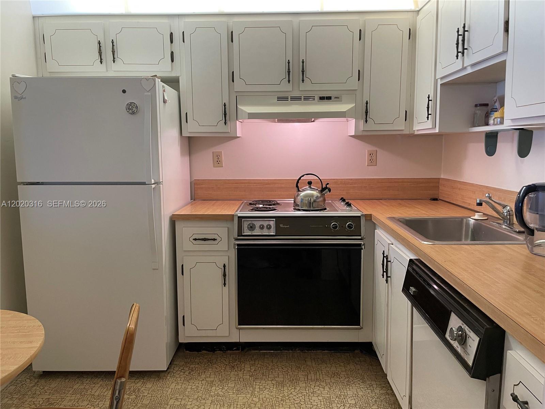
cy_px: 204
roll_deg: +0.4
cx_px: 272
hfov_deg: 67.3
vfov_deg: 53.1
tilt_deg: -8.1
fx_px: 409
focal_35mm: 26
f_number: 1.6
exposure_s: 1/60
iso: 160
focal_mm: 4.2
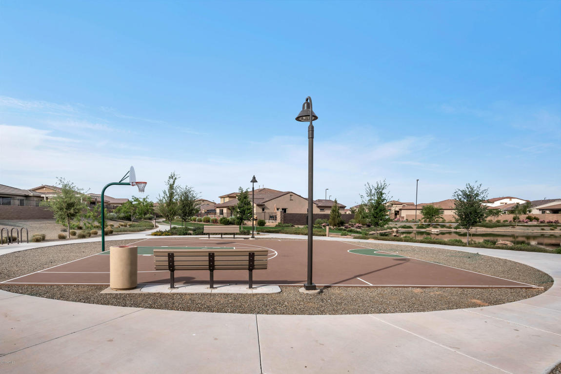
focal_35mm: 21
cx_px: 280
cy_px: 187
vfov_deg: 59.5
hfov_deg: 81.2
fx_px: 327
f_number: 13
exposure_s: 1/640
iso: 400
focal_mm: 21
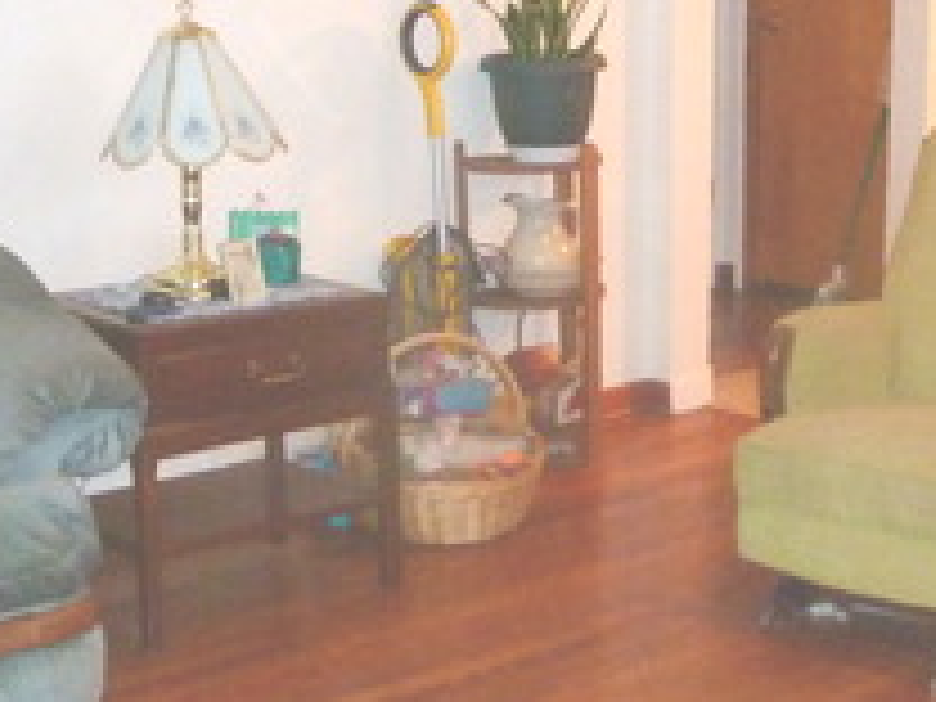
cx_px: 702
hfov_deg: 25.0
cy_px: 396
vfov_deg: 19.1
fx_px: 2082
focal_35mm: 77
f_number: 3.3
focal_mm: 4.1
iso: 400
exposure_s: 1/30
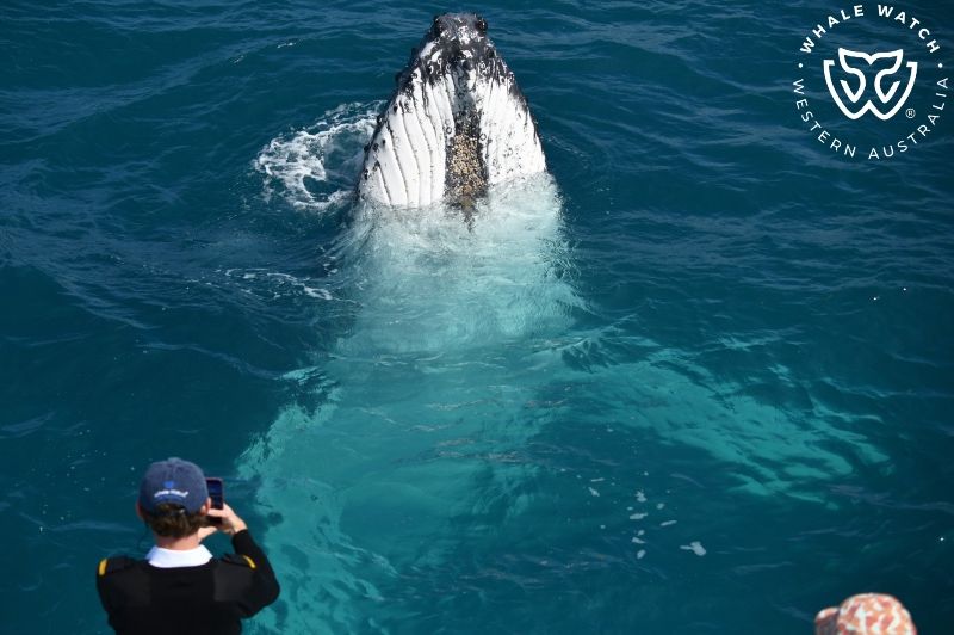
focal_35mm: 60
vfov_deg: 22.6
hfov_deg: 33.4
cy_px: 318
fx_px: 1589
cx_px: 477
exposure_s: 1/8000
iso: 560
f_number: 5
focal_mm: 60
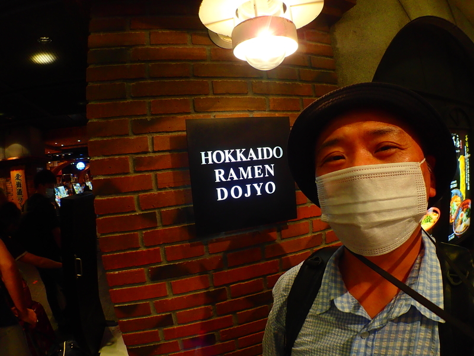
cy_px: 178
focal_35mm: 25
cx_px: 237
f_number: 2.8
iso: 160
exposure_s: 1/60
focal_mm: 4.5
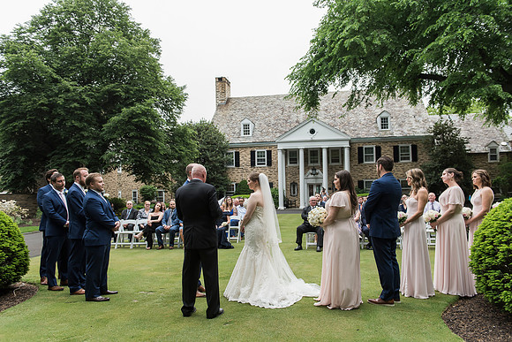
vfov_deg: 45.0
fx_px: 413
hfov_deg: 63.6
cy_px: 171
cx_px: 256
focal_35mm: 29
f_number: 4
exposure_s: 1/640
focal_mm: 29
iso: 800
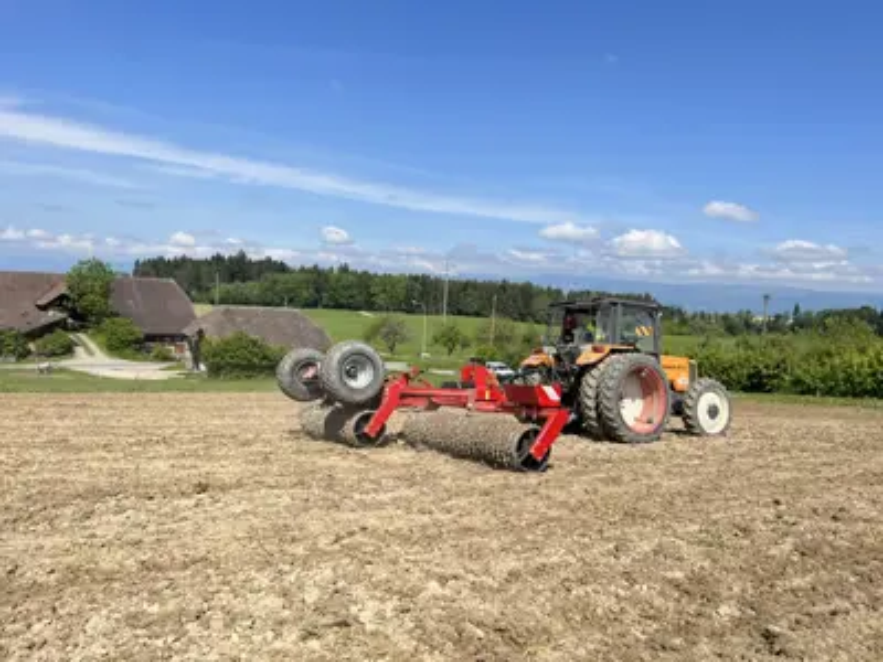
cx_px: 442
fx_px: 663
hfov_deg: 67.3
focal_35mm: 26
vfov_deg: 53.1
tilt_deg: -4.6
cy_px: 331
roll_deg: -2.8
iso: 50
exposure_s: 1/4444
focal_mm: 5.7
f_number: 1.5
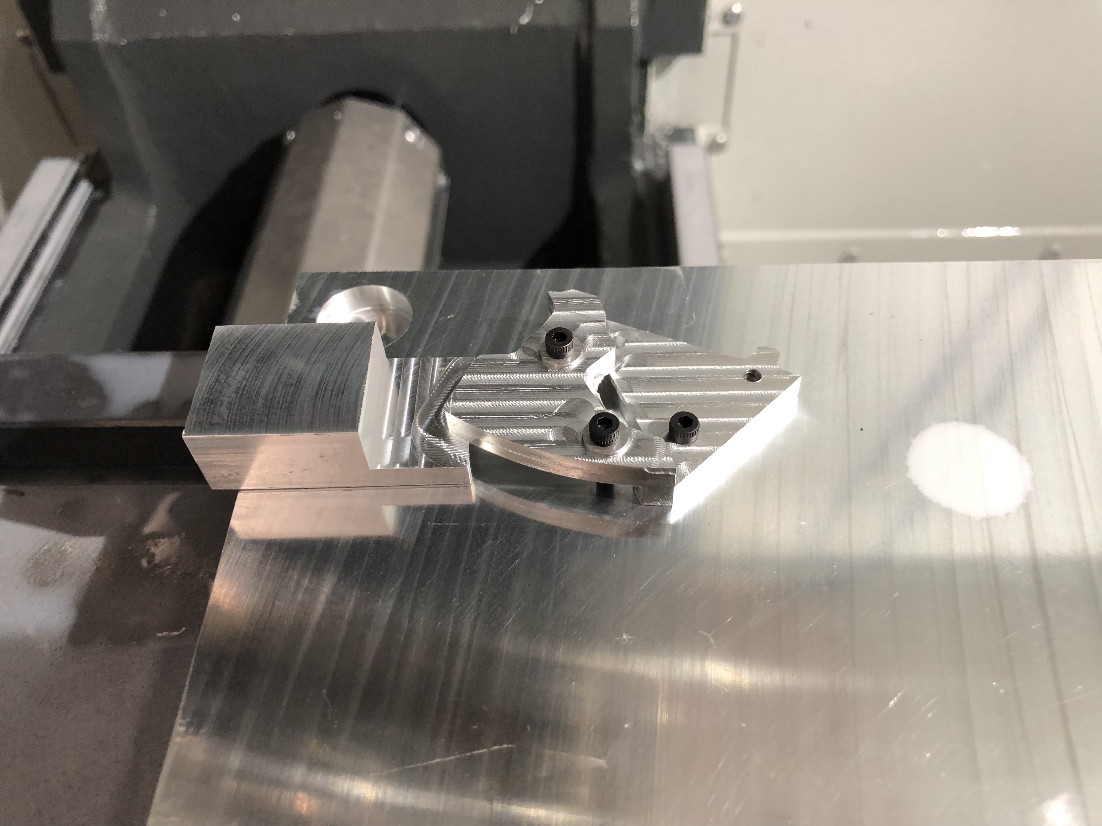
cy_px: 413
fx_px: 891
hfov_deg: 63.4
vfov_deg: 49.7
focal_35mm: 28
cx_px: 551
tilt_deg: -50.4
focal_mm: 4
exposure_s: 1/24
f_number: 1.8
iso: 40
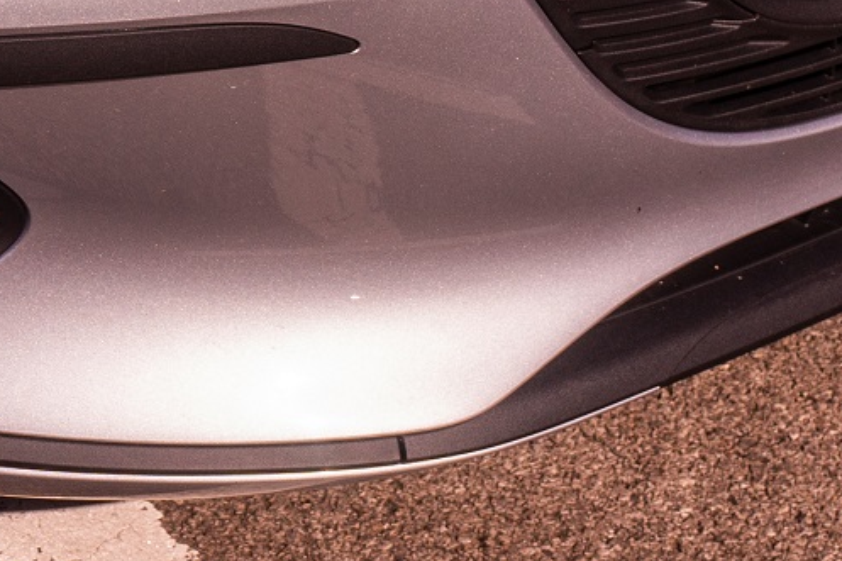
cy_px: -436
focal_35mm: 161
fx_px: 3764
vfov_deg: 8.2
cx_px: 17
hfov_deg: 12.6
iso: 200
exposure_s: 1/800
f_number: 9
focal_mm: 40
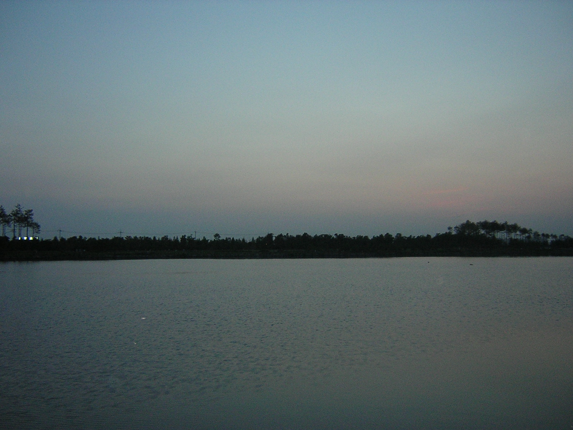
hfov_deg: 51.4
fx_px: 596
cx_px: 286
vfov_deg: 39.7
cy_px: 215
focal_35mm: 36
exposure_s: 1/60.1
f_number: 2.6
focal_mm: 4.7
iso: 283
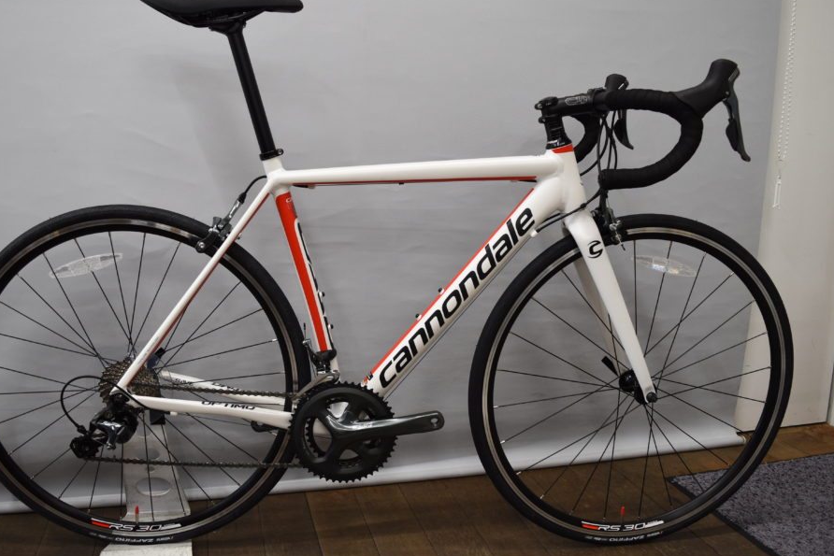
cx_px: 378
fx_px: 718
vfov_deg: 42.3
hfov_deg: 60.2
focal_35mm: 31
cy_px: 268
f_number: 4.5
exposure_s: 1/100
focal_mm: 18
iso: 640
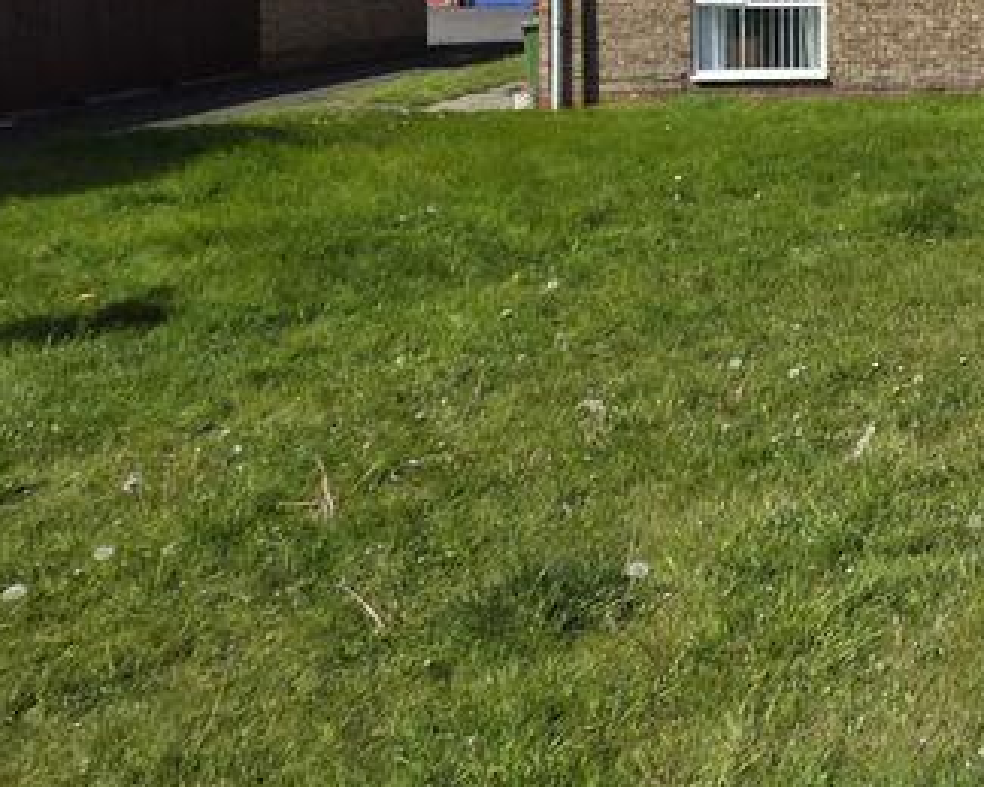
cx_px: 1344
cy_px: 12
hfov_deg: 31.9
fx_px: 1165
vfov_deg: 34.2
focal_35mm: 40
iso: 40
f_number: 1.9
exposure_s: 1/3203
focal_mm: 2.2
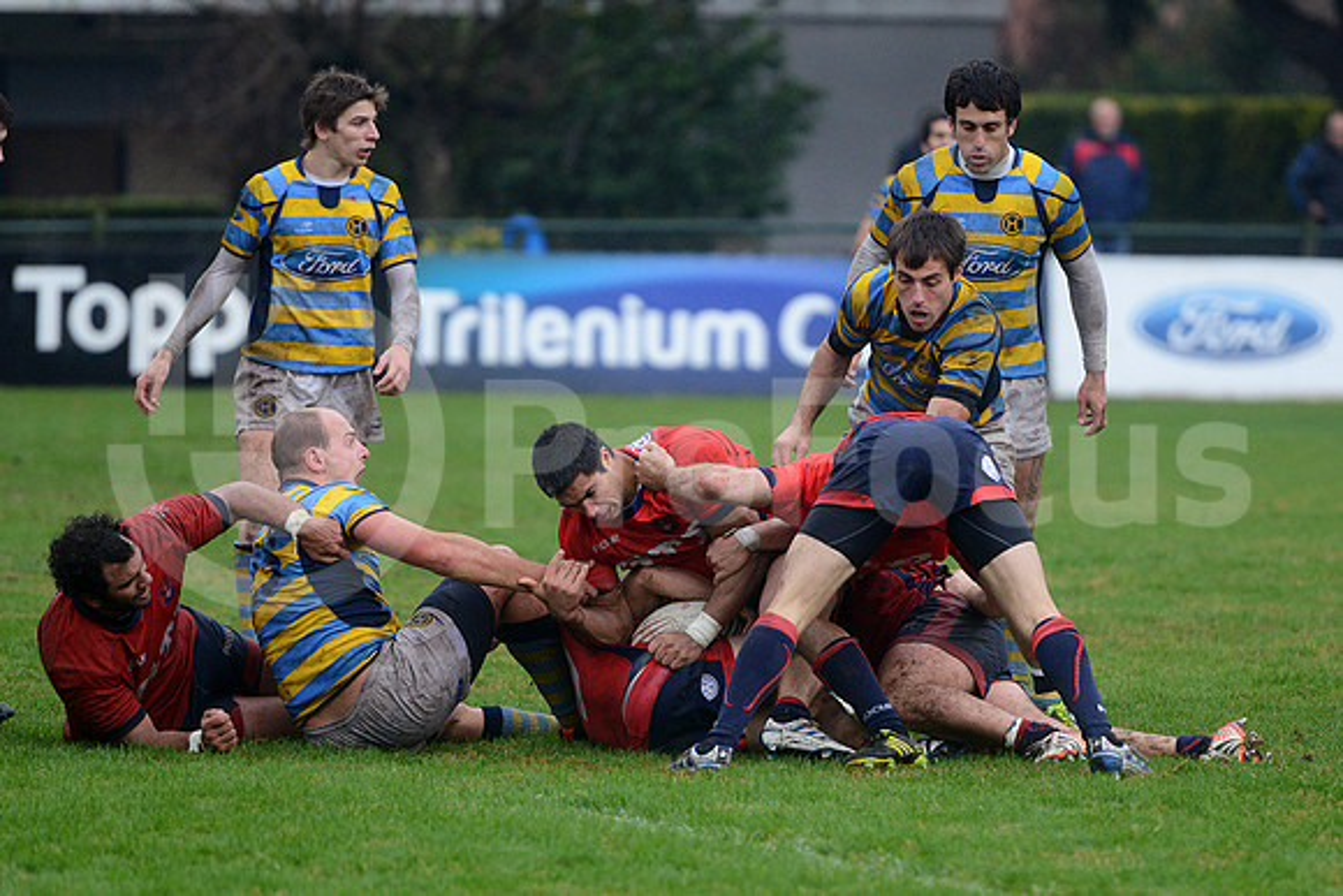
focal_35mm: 195
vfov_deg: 7.0
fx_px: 7276
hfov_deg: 10.5
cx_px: 672
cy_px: 448
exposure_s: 1/500
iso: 2000
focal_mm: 195
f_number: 2.8
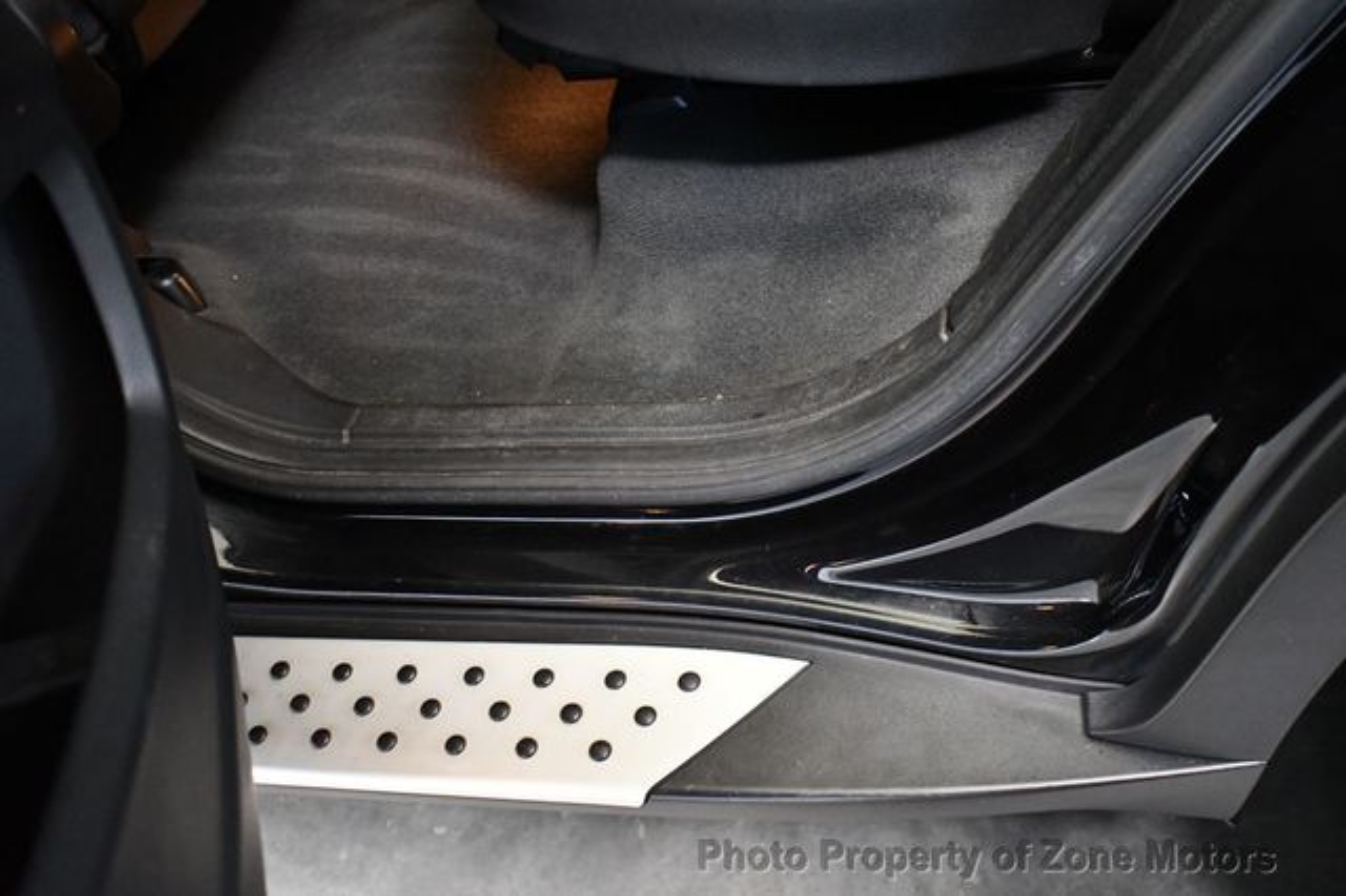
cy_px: 448
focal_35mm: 37
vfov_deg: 35.9
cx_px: 673
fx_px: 1383
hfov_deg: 51.9
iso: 5600
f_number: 4
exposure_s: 1/60
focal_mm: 25
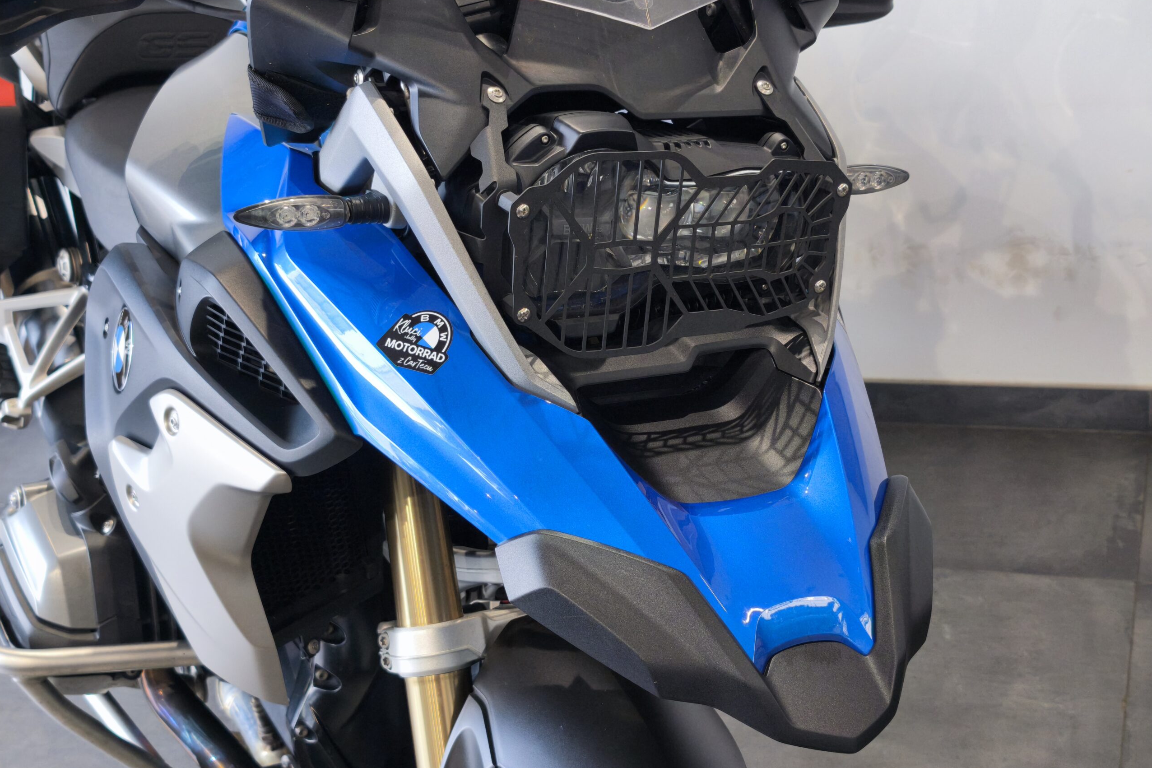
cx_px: 576
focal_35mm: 48
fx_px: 1536
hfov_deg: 41.1
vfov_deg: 28.1
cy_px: 399
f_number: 1.6
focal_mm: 6.57
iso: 100
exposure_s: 1/100
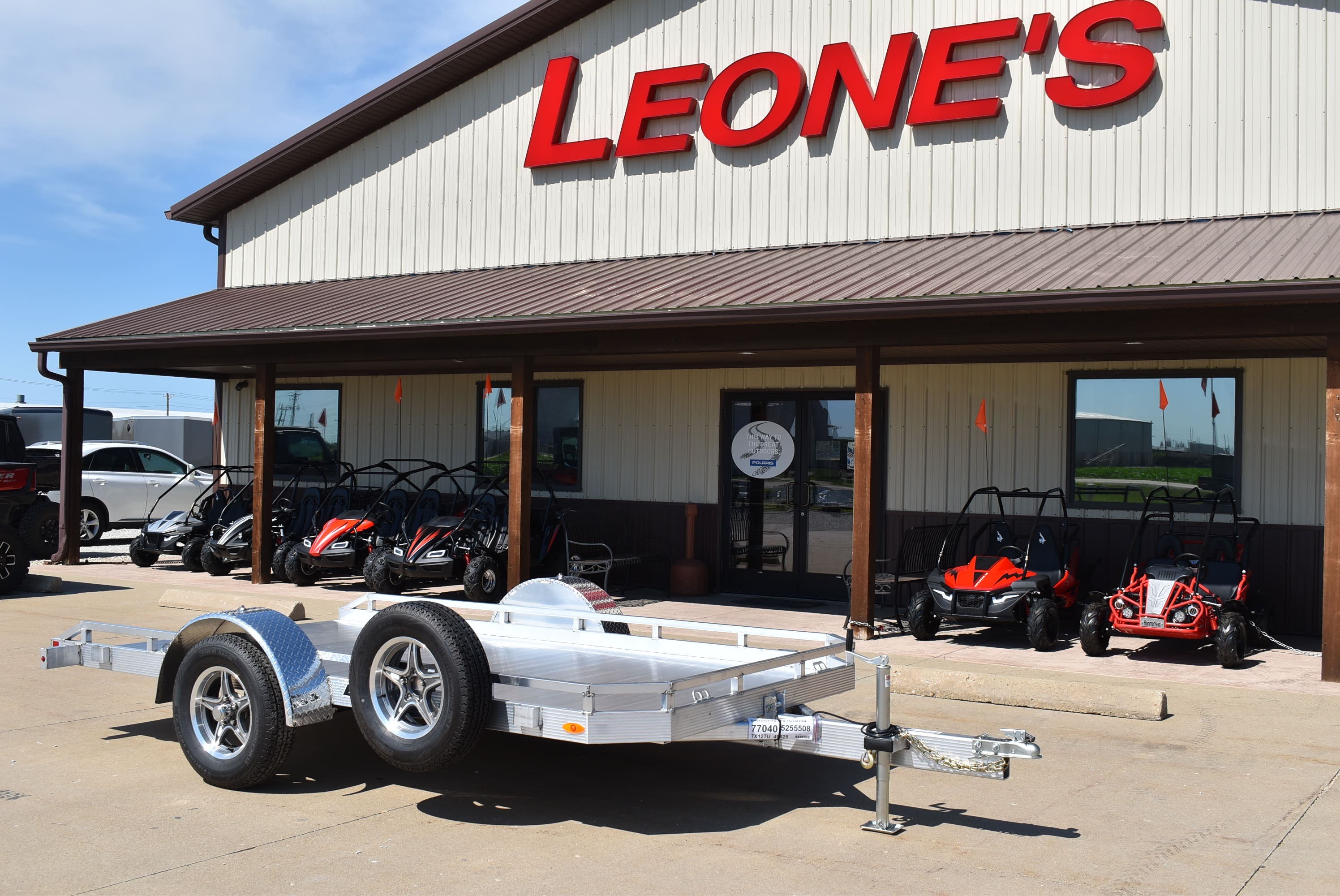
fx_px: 1397
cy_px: 448
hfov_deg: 51.2
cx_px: 670
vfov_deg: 35.6
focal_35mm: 38
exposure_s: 1/320
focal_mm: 25
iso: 100
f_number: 9
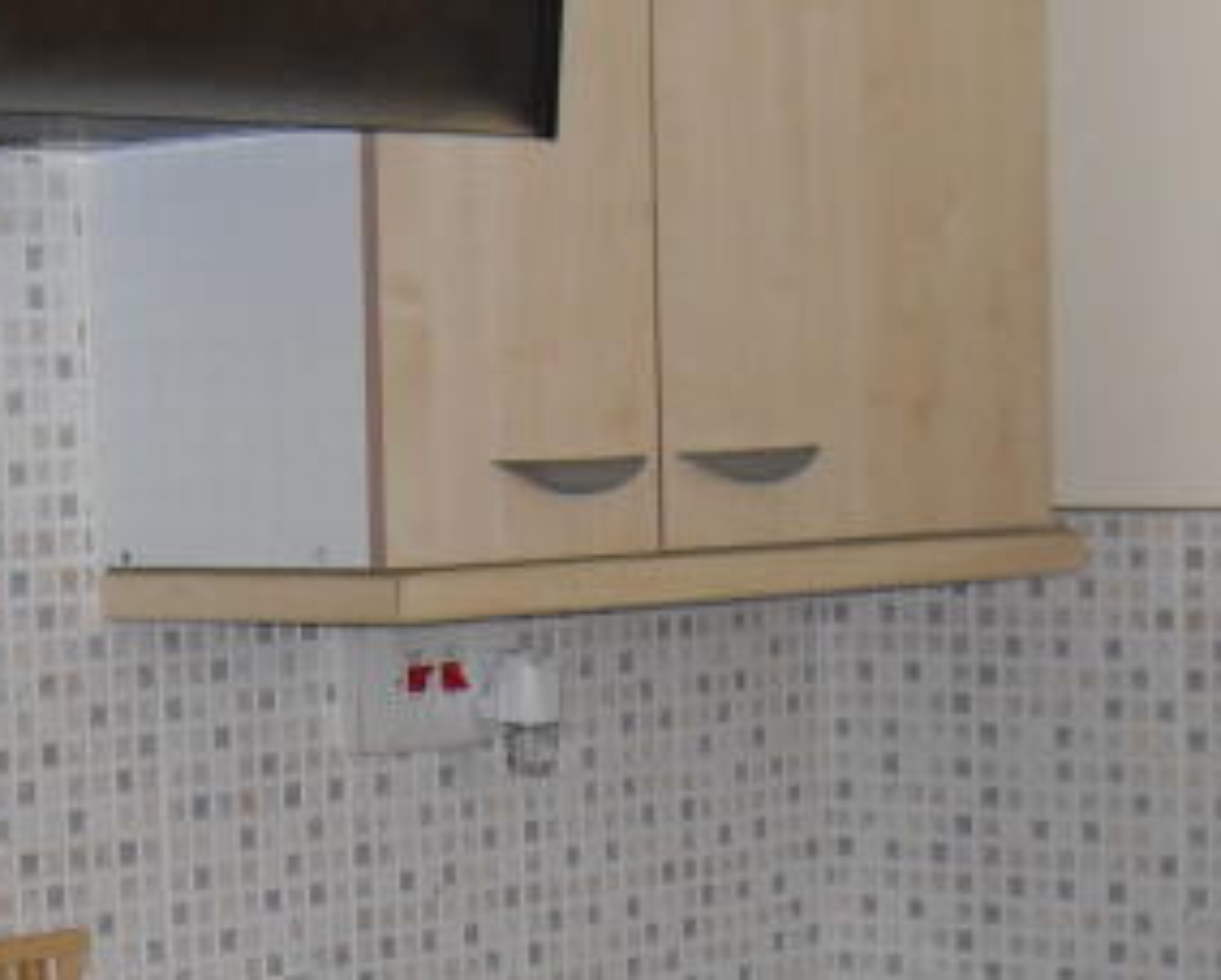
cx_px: 284
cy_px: 959
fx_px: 4451
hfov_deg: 15.5
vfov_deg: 12.4
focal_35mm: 123
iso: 100
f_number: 2.8
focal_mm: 6.3
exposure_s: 1/45
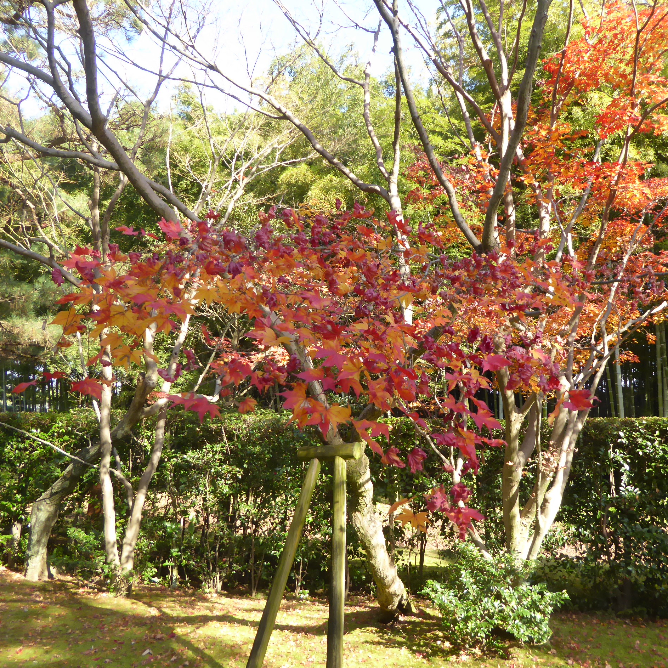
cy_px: 339
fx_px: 655
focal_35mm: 30
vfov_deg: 54.0
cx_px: 384
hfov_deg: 53.8
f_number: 3.3
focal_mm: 4.3
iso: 200
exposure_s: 1/250
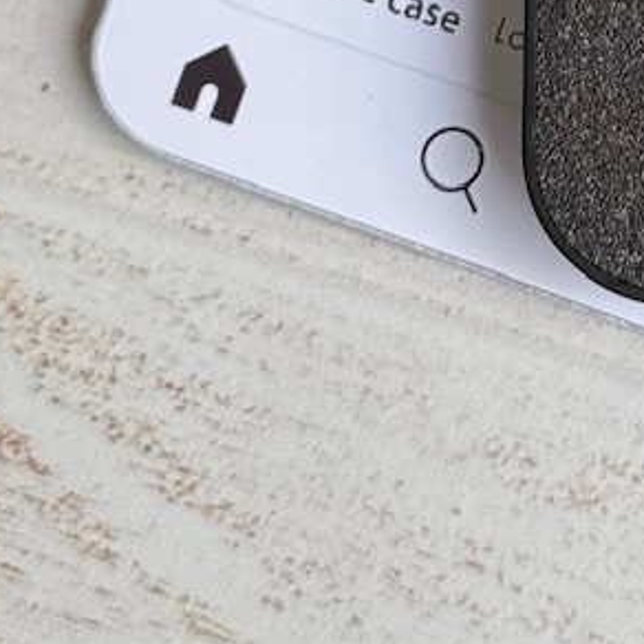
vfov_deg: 8.9
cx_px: 959
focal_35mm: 186
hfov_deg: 9.2
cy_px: -635
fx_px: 3915
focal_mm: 6.76
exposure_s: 1/475
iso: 100
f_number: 1.78
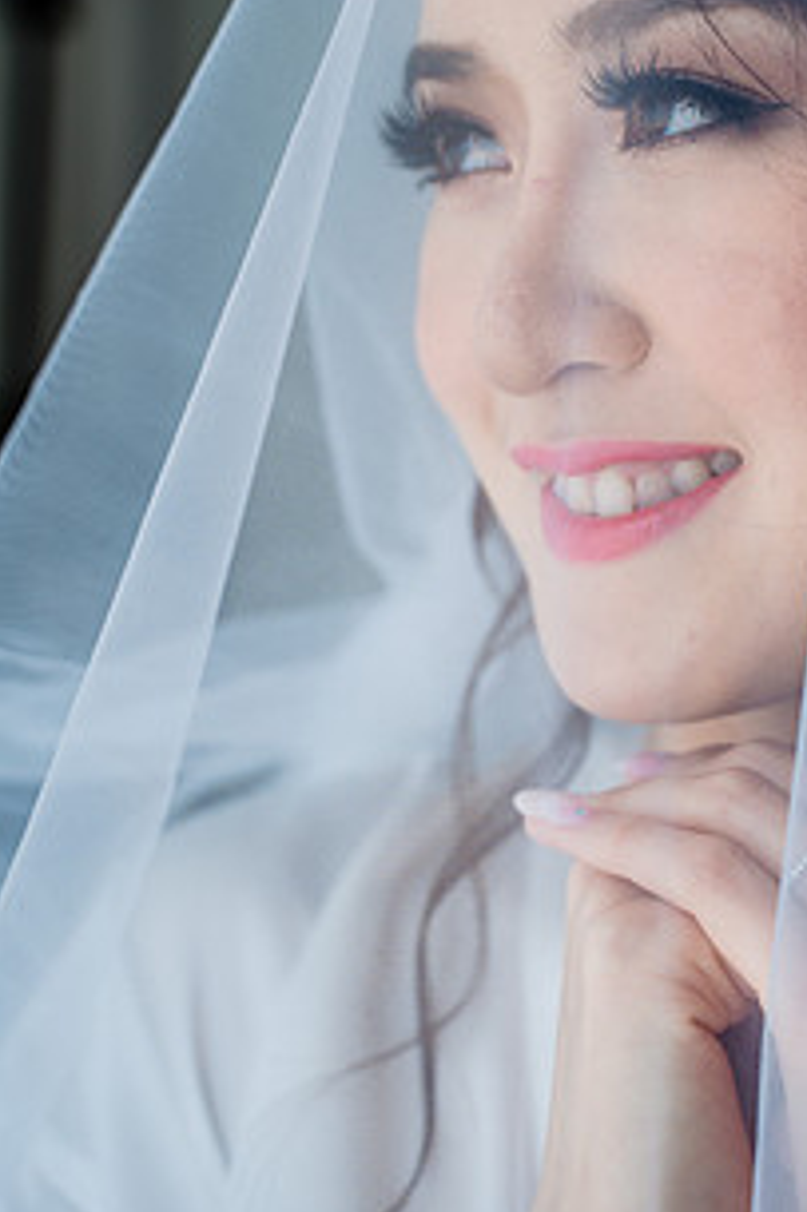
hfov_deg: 21.7
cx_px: 592
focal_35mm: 62
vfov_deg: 32.3
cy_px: 501
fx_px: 2087
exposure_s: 1/320
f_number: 3.5
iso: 250
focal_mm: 42
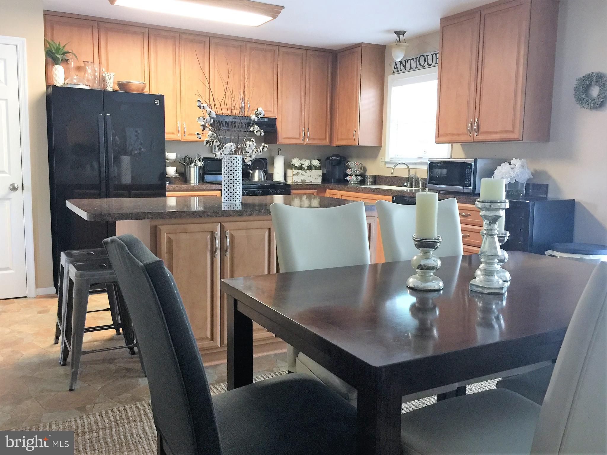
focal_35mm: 29
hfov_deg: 61.7
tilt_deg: -7.9
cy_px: 228
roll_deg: -3.4
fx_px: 508
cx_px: 304
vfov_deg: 48.2
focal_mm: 4.15
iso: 125
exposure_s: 1/15
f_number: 2.2
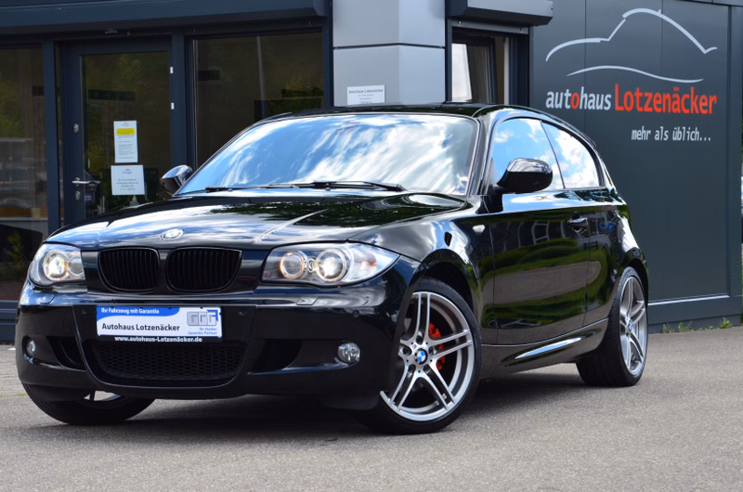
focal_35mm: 99
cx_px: 372
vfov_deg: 13.8
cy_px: 246
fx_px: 2039
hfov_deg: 20.7
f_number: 11
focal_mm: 66
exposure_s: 1/100
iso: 200
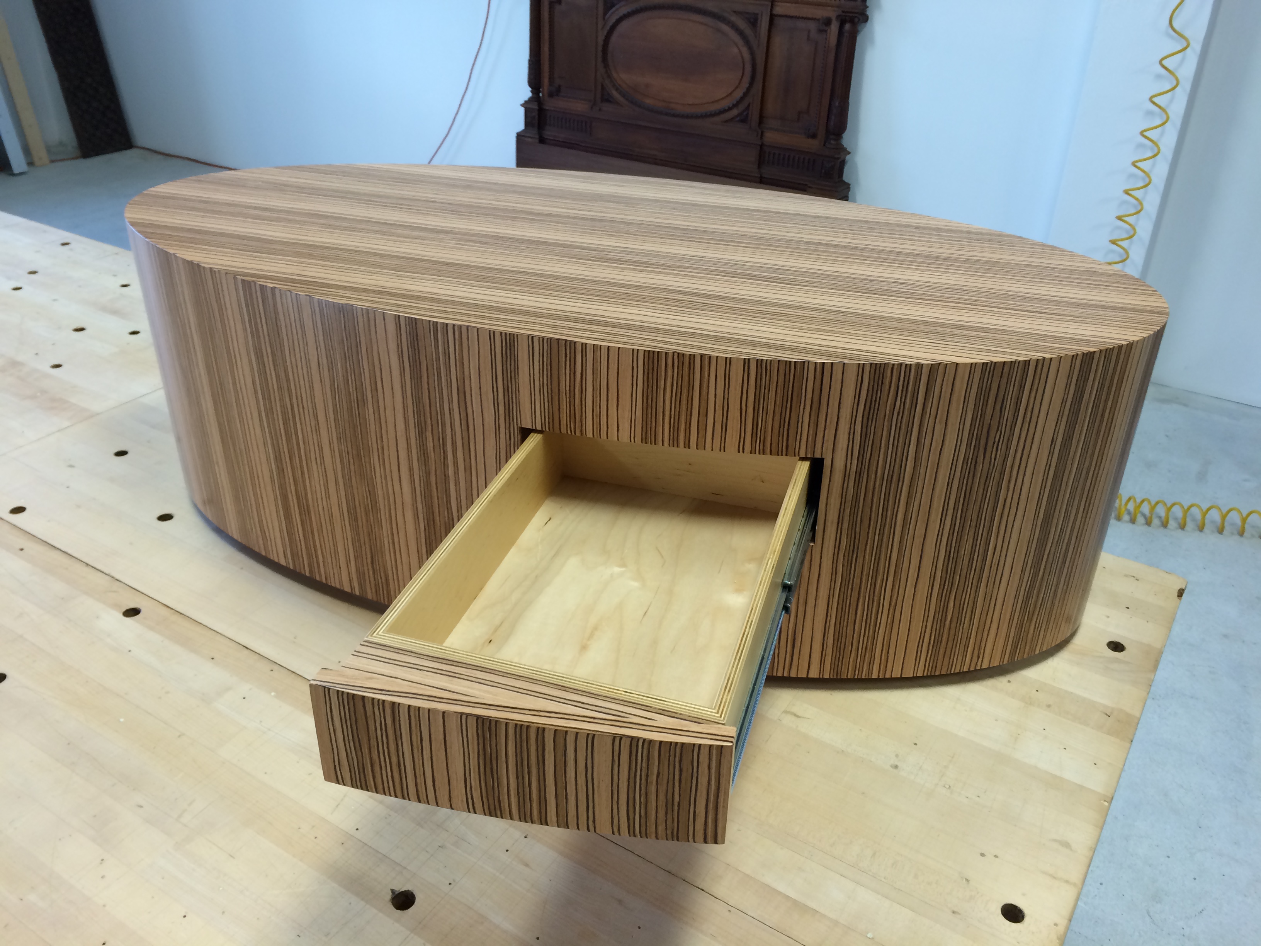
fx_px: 1056
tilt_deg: -31.2
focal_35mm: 29
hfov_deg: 61.7
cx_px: 630
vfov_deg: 48.2
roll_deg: -1.6
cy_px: 473
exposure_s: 1/40
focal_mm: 4.15
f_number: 2.2
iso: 40
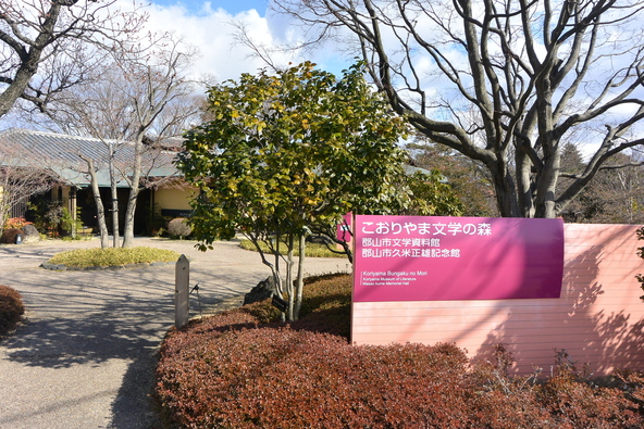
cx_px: 322
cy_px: 214
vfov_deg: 48.0
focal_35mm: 27
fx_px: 483
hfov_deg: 67.4
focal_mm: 10
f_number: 5
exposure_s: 1/800
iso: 160
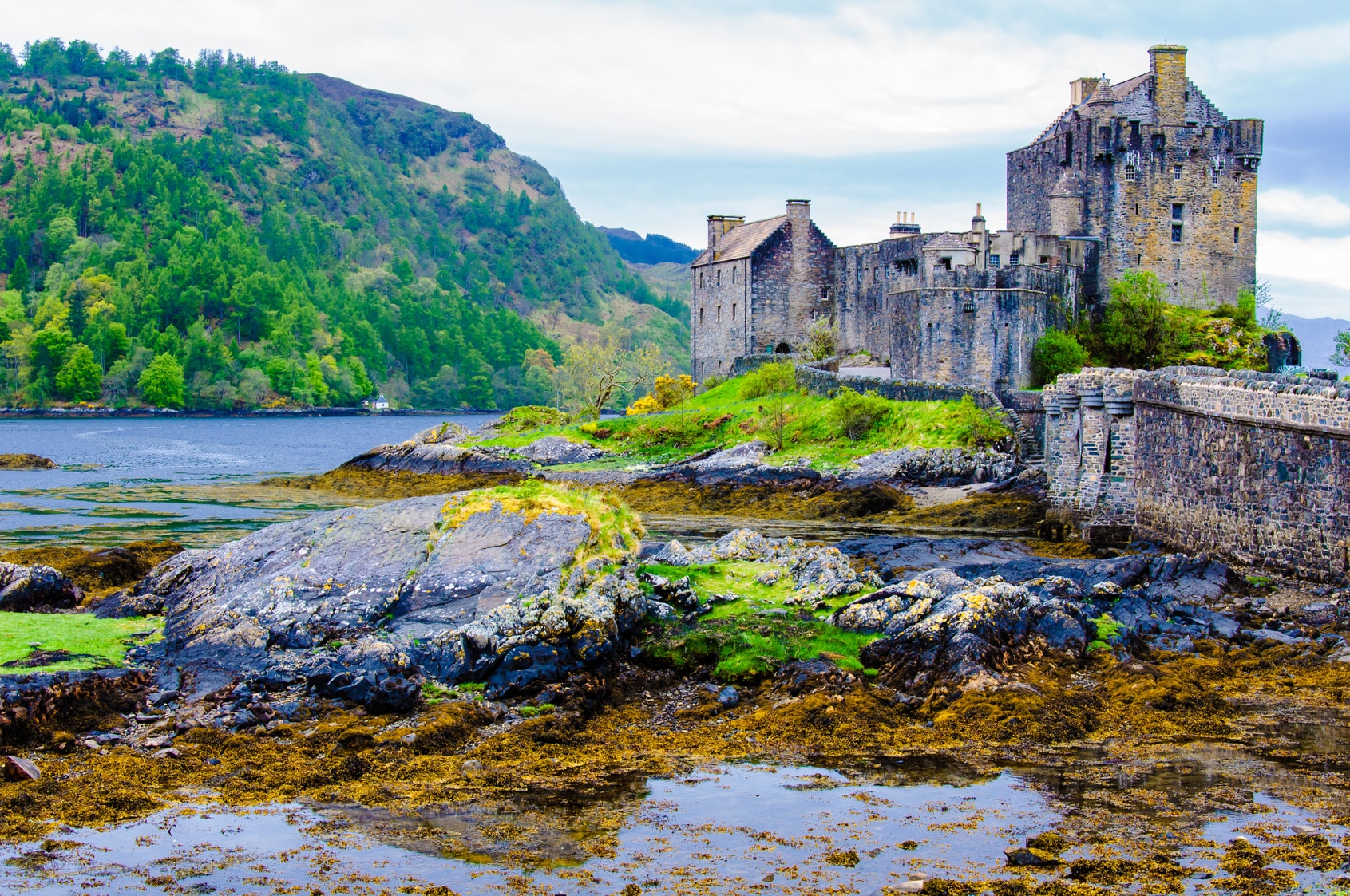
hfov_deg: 38.9
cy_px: 448
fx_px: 1910
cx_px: 675
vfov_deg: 26.4
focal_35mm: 51
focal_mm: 34
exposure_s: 1/125
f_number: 10
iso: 400
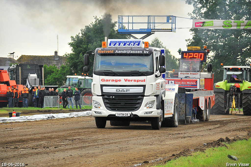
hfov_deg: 11.0
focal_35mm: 188
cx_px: 126
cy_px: 84
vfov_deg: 7.3
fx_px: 1306
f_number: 5.6
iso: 640
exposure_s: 1/800
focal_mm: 125
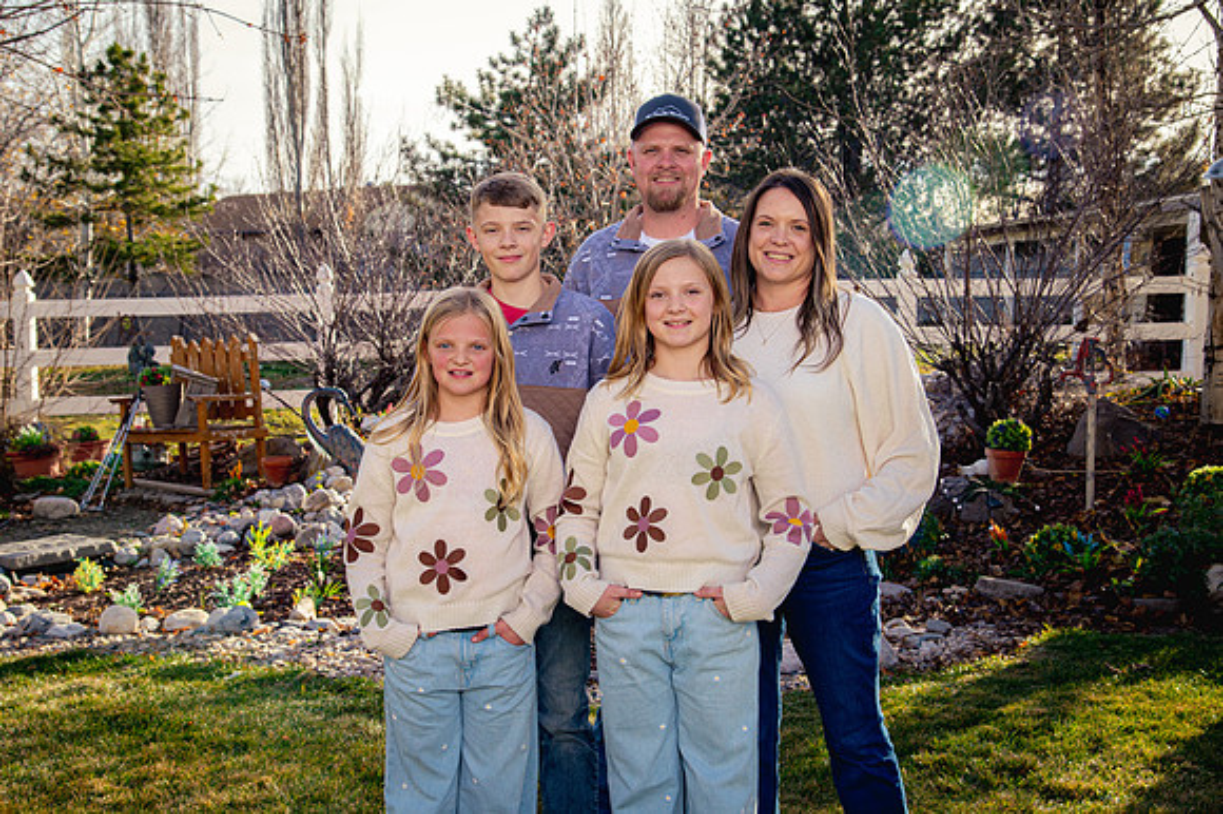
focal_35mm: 50
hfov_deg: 39.6
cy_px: 407
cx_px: 612
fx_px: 1698
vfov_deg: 27.0
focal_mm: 50
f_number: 8
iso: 500
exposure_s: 1/250
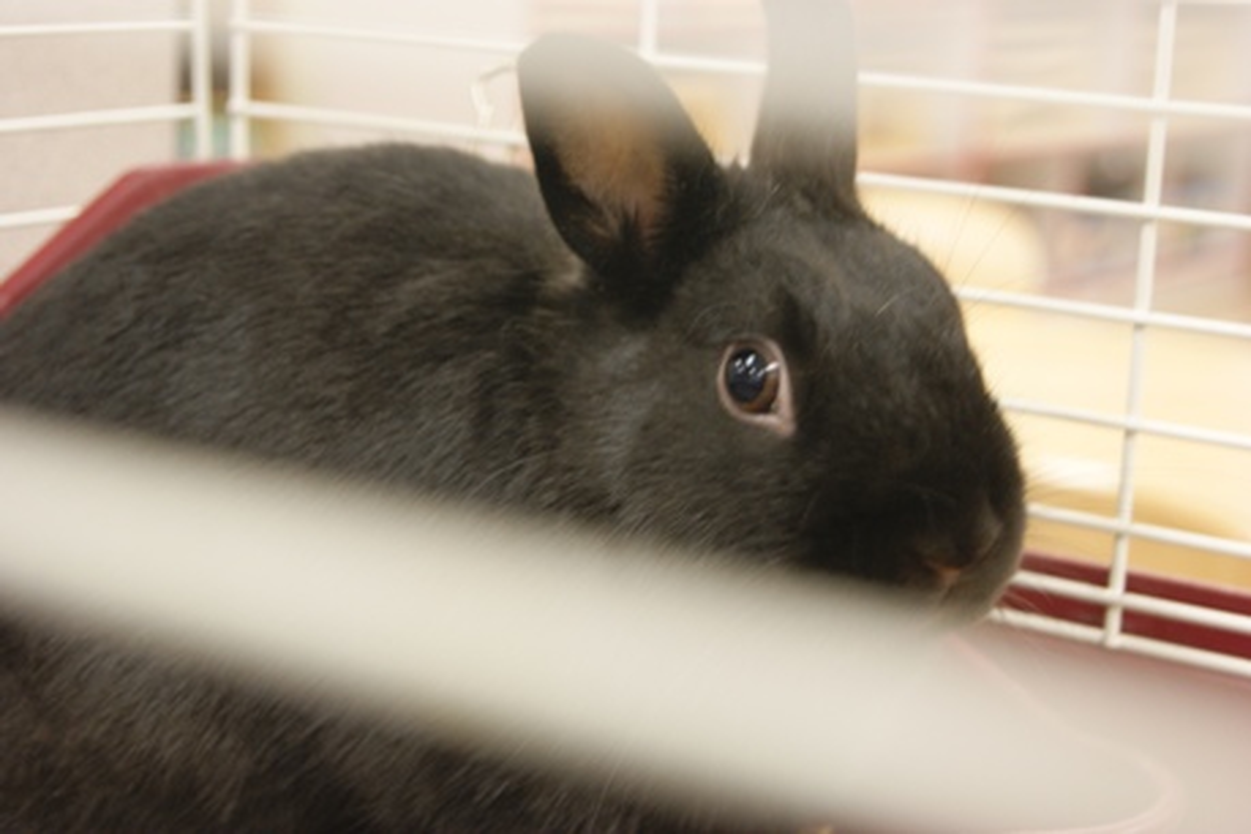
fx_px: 2867
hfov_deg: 24.6
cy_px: 417
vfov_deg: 16.6
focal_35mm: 82
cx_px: 626
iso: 400
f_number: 5.6
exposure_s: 1/6
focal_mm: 55
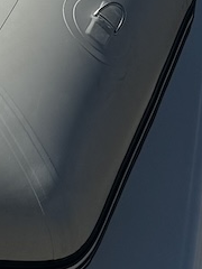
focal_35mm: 192
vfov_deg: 10.3
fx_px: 1494
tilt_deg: -29.6
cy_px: 46
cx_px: -165
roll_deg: +0.0
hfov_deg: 7.5
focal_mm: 6.76
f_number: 1.78
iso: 100
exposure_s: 1/15152
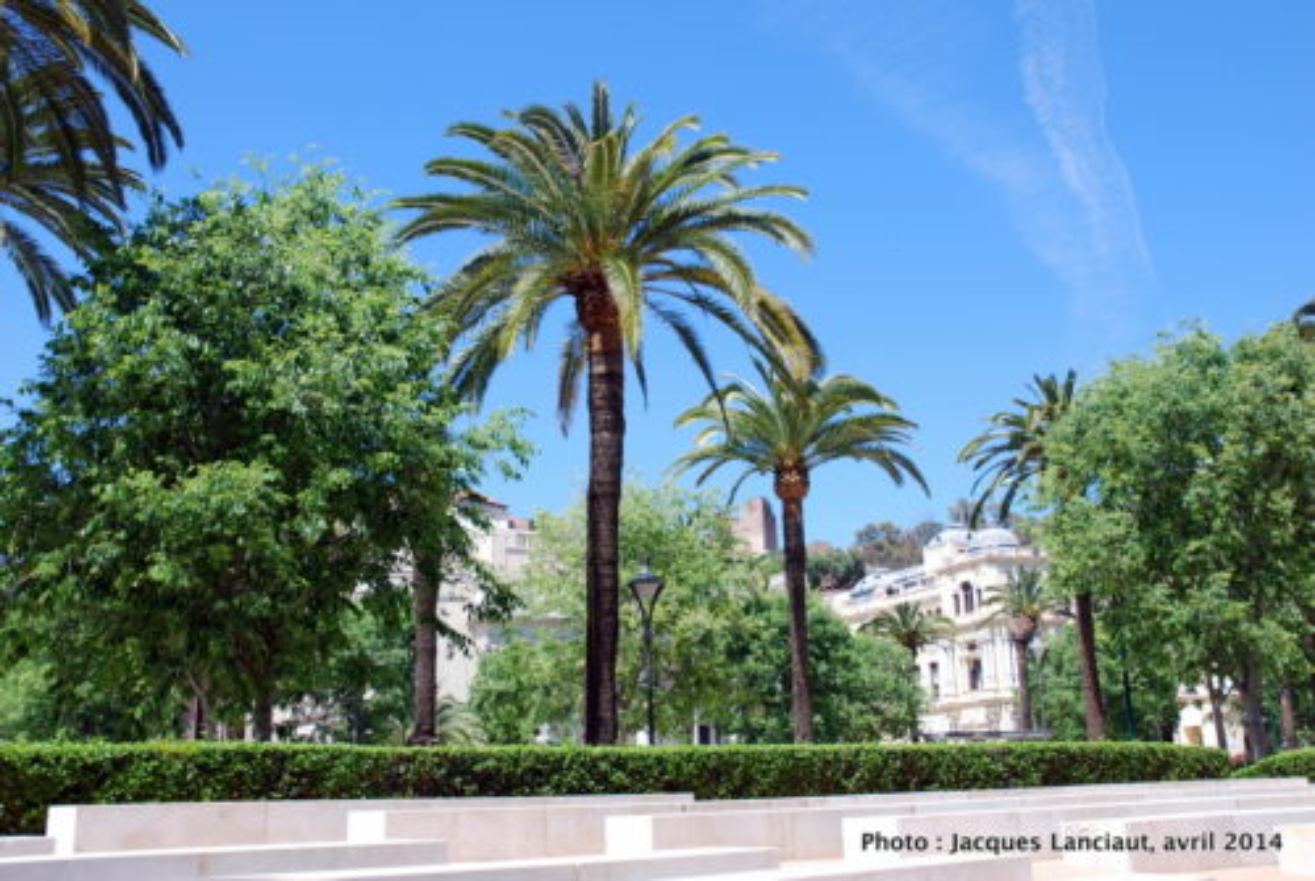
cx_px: 658
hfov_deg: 53.1
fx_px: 1317
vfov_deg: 37.0
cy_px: 440
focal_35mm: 36
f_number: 8
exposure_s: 1/125
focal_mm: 24
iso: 100
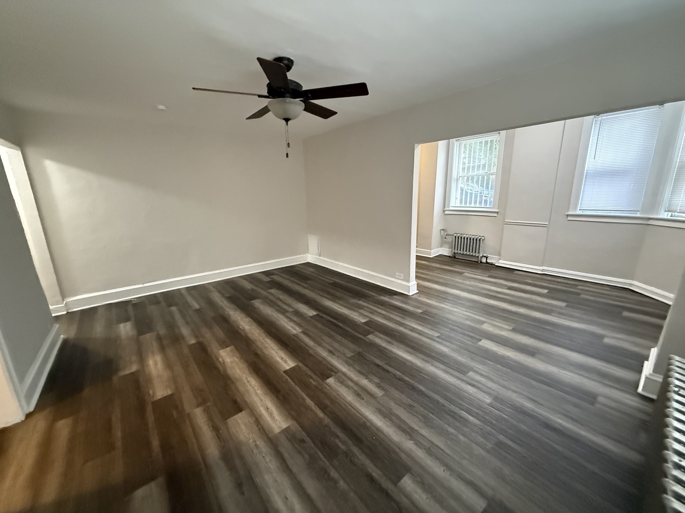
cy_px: 256
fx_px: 277
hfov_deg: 102.1
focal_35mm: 14
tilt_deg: -11.7
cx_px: 342
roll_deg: -0.6
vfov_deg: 85.7
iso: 1250
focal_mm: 2.22
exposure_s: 1/60
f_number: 2.2
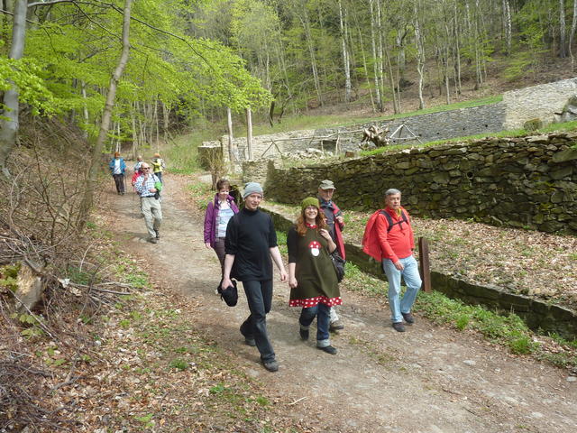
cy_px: 216
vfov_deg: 48.2
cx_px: 288
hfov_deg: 61.7
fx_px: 483
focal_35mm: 29
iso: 80
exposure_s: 1/160
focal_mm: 4.7
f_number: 4
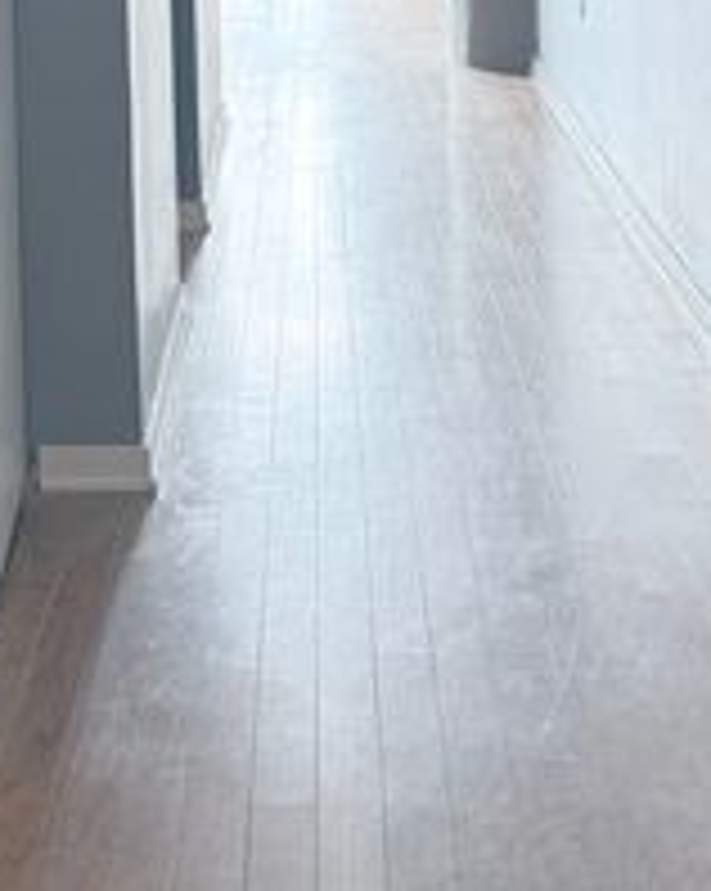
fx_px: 2081
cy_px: -124
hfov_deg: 19.0
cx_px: 50
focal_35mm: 79
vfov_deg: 22.6
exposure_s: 1/120
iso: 250
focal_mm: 6.76
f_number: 1.78
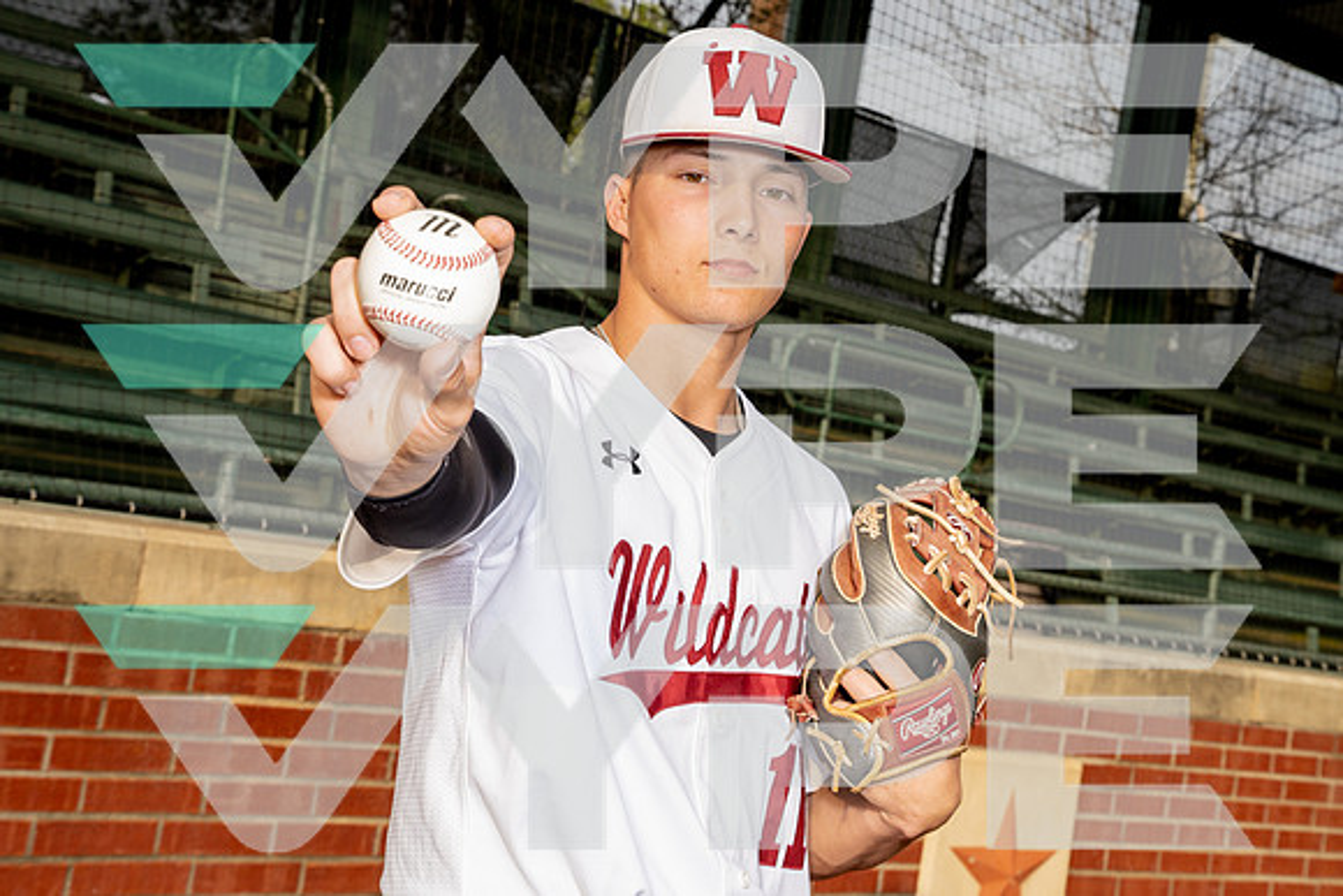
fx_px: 2313
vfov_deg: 21.9
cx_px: 672
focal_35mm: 62
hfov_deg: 32.4
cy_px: 448
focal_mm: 62
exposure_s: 1/250
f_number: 11
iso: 250
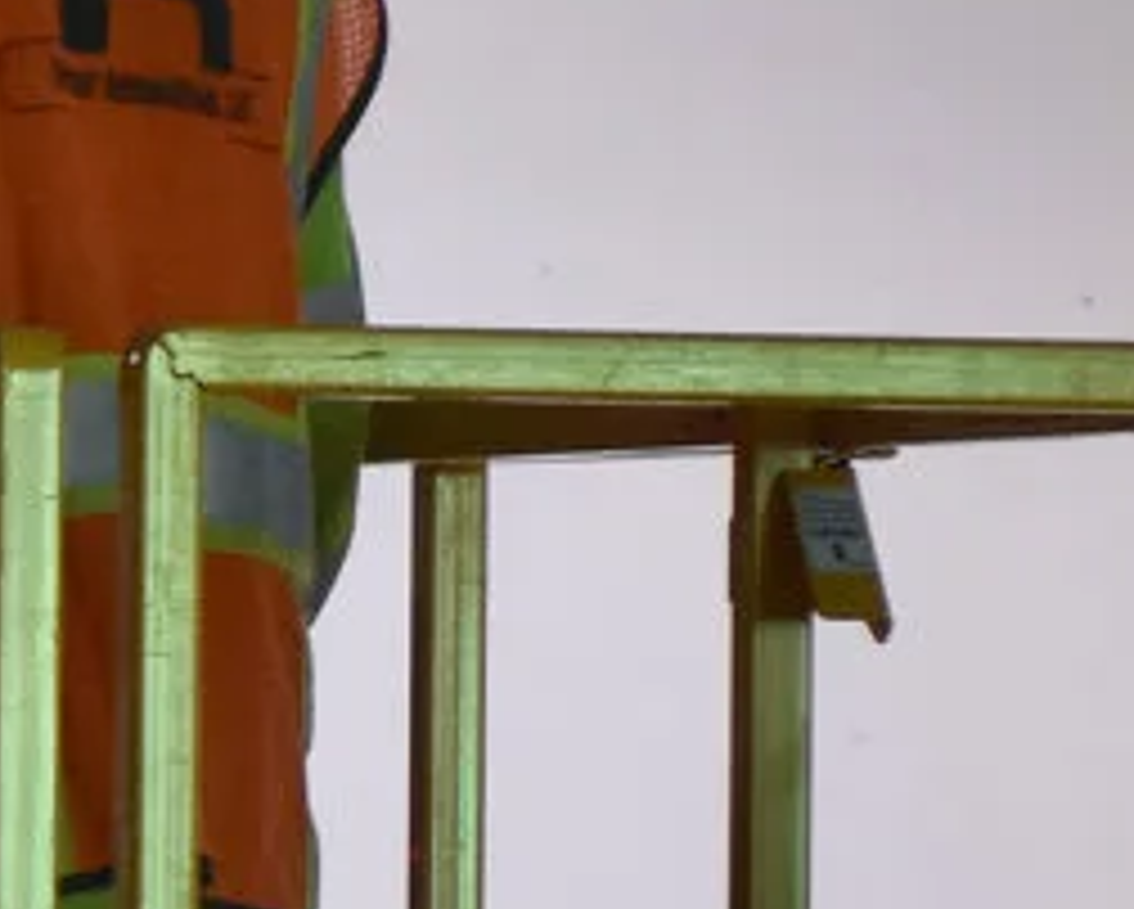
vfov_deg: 1.6
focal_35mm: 981
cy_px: 608
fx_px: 32950
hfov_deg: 2.0
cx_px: 421
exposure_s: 1/60
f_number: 4.5
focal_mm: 110
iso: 1800
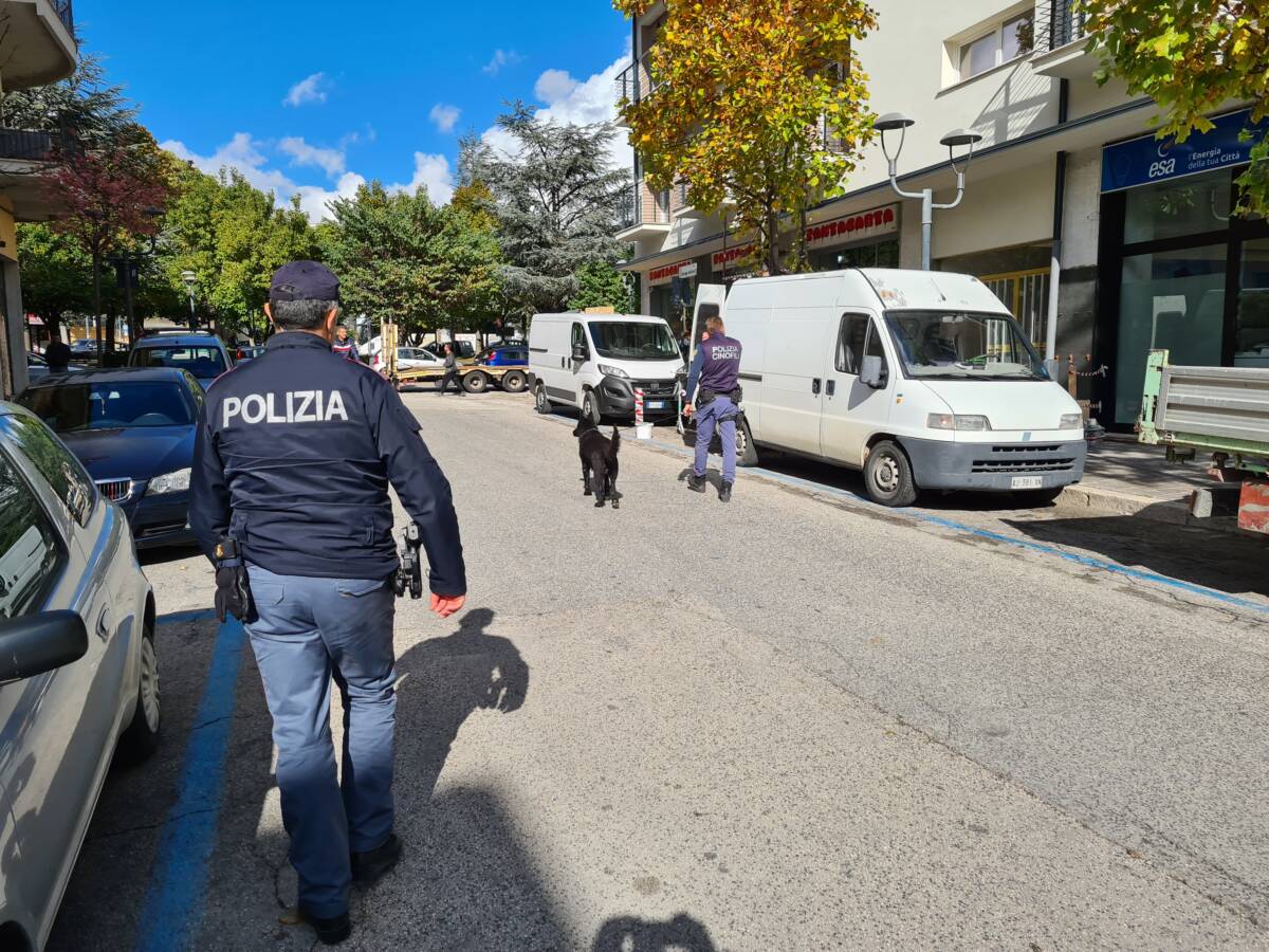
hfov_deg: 67.3
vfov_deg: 53.1
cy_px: 476
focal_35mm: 26
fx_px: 953
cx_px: 634
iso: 50
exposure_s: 1/3016
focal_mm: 5.4
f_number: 1.8
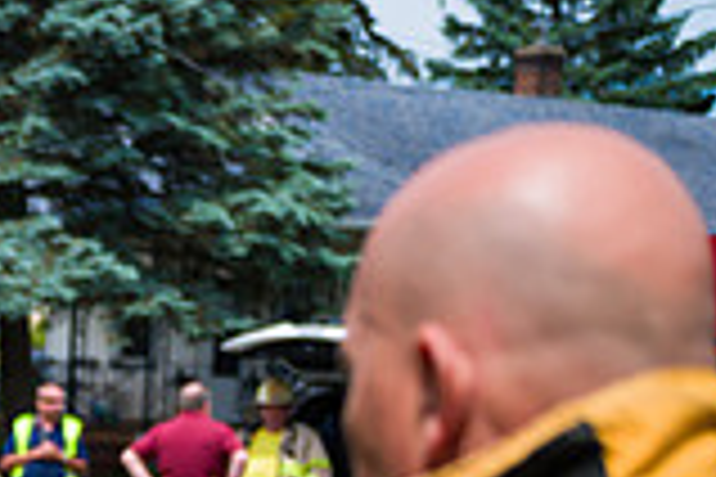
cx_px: -329
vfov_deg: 9.5
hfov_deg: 13.9
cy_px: 788
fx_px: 2764
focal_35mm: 139
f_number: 3.2
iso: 200
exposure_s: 1/3200
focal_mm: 38
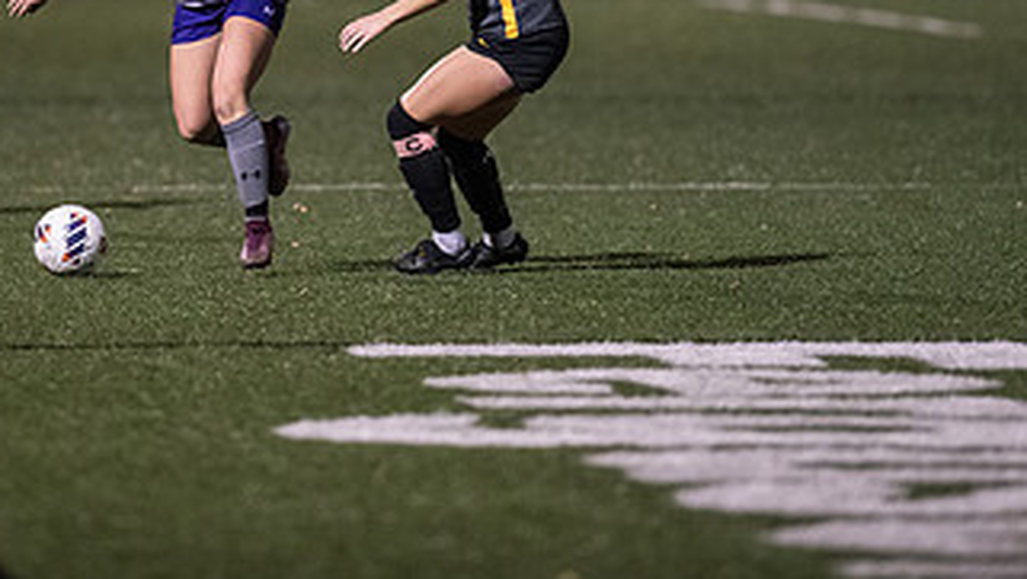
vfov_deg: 2.1
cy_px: 2
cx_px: 272
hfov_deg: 3.8
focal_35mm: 568
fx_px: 15477
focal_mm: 300
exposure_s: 1/1000
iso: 8000
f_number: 2.8
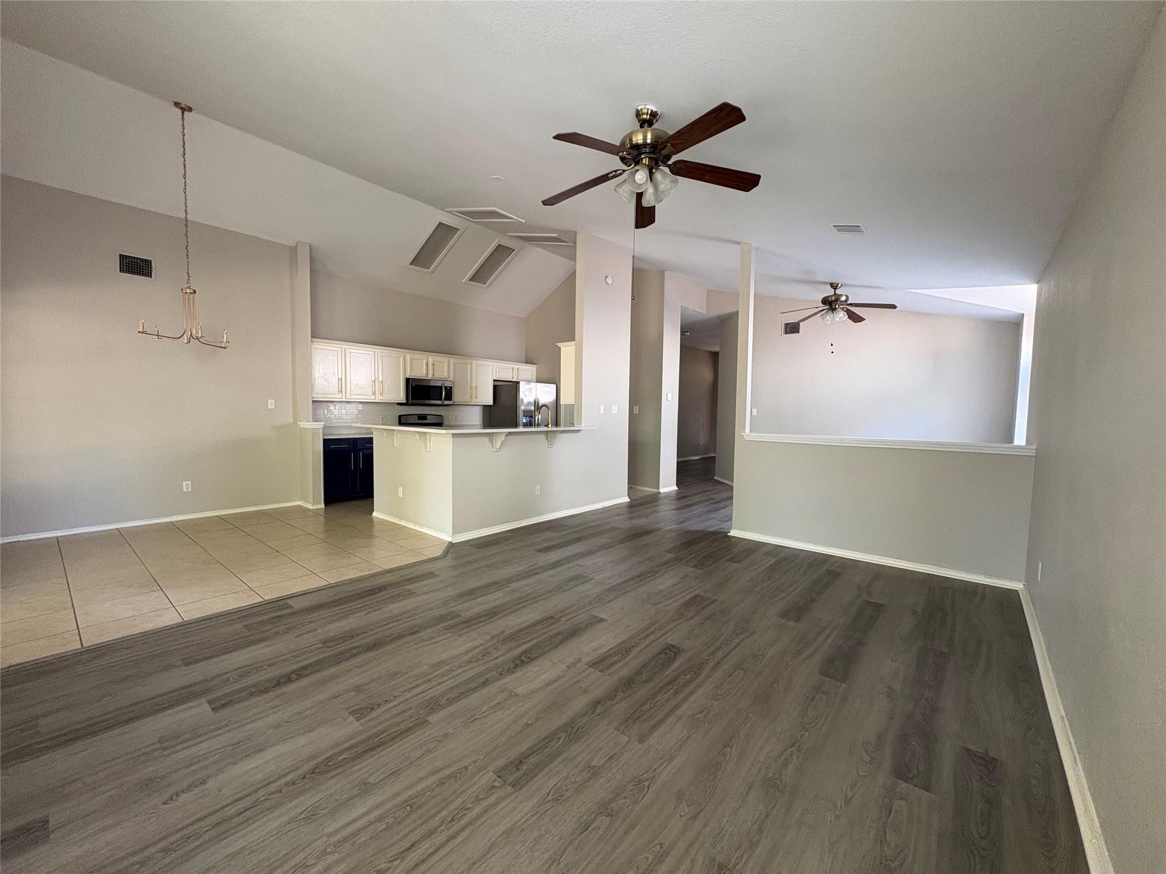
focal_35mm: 14
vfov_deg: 85.7
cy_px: 437
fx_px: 472
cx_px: 583
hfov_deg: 102.1
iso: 250
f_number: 2.2
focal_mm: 2.22
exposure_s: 1/60
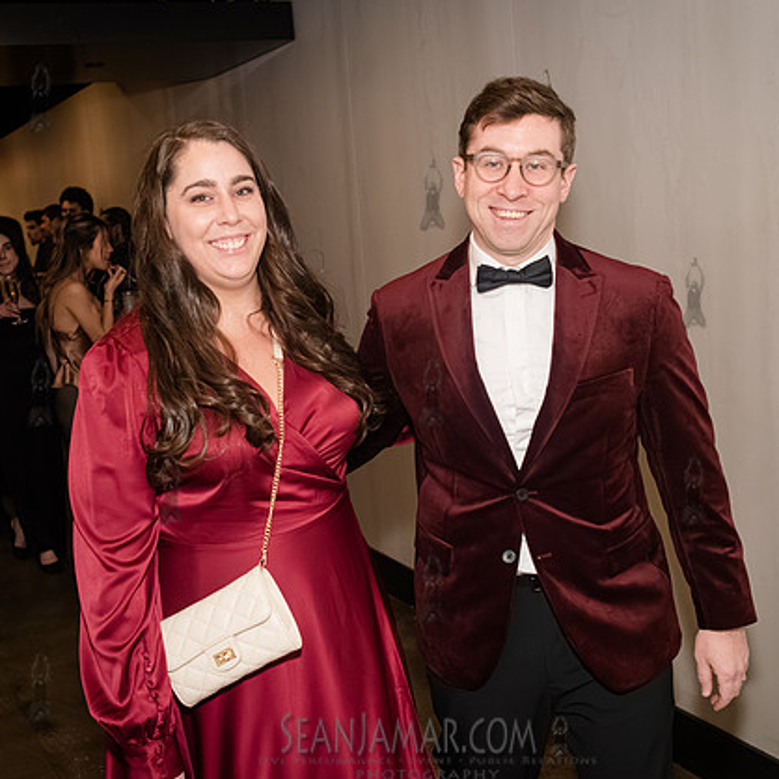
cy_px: 373
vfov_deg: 36.1
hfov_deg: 36.0
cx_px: 358
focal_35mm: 47
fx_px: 1197
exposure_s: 1/400
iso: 8000
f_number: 5
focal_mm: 35
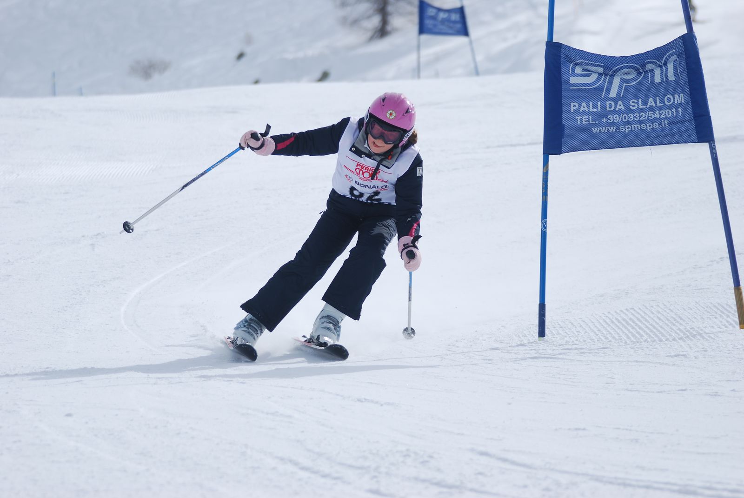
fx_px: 4655
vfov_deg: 6.1
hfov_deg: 9.1
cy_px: 249
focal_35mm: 225
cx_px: 372
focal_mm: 150
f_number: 5
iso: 100
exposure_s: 1/1250
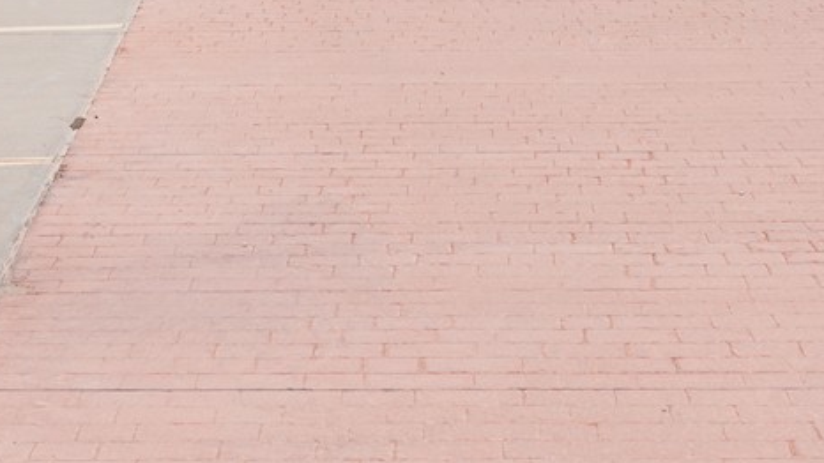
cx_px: 301
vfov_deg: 7.2
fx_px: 3539
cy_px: -472
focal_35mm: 162
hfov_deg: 13.3
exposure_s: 1/100
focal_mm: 36
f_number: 10
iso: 100
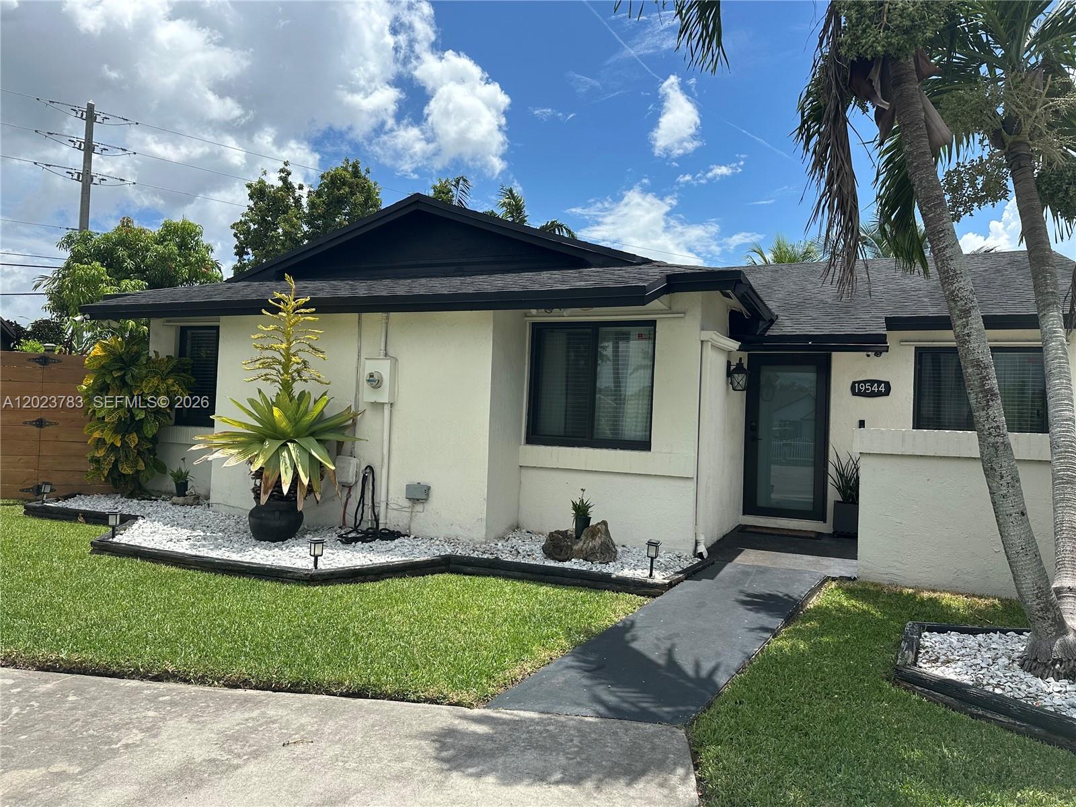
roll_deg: -2.3
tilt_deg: +2.1
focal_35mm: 24
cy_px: 404
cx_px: 538
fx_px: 746
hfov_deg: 71.6
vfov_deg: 56.8
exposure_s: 1/5000
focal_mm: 6.86
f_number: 1.78
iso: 80
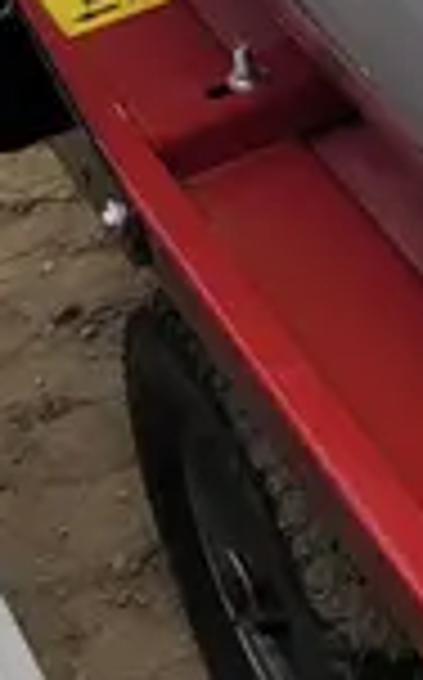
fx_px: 2479
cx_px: 788
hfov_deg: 9.3
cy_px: -281
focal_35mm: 134
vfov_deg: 14.7
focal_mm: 5.4
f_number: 1.8
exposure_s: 1/326
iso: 40
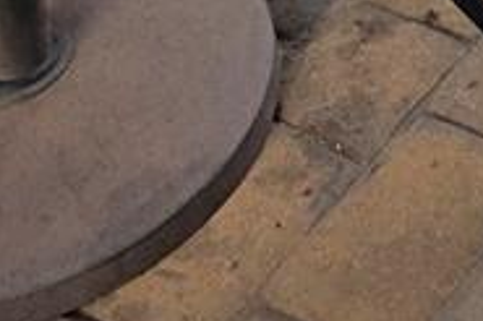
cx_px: 835
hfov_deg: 12.3
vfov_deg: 6.6
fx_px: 2078
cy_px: -1067
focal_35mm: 155
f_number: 1.7
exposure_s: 1/2679
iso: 80
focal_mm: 6.3
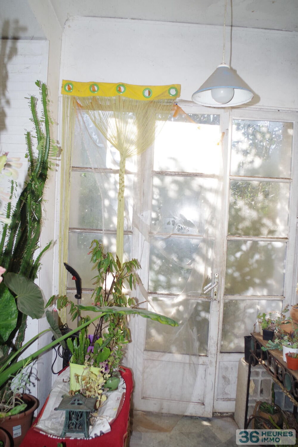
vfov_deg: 67.4
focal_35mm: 27
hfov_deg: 47.9
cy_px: 224
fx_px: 335
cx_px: 149
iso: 400
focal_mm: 18
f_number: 5
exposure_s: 1/180
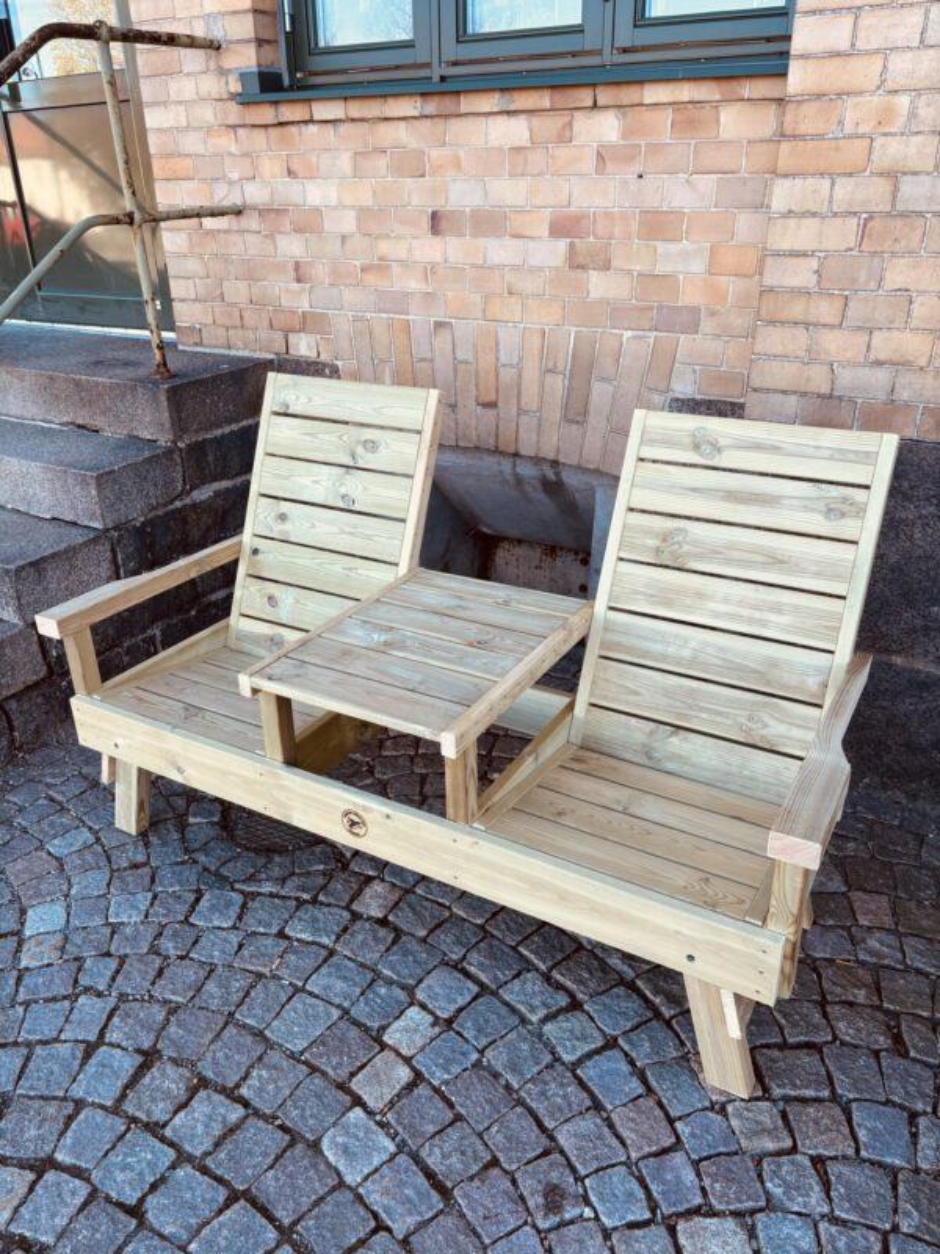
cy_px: 627
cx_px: 470
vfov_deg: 67.3
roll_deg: +0.6
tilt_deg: -24.5
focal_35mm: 26
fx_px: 941
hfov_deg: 53.1
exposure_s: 1/267
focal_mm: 5.96
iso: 50
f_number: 1.6
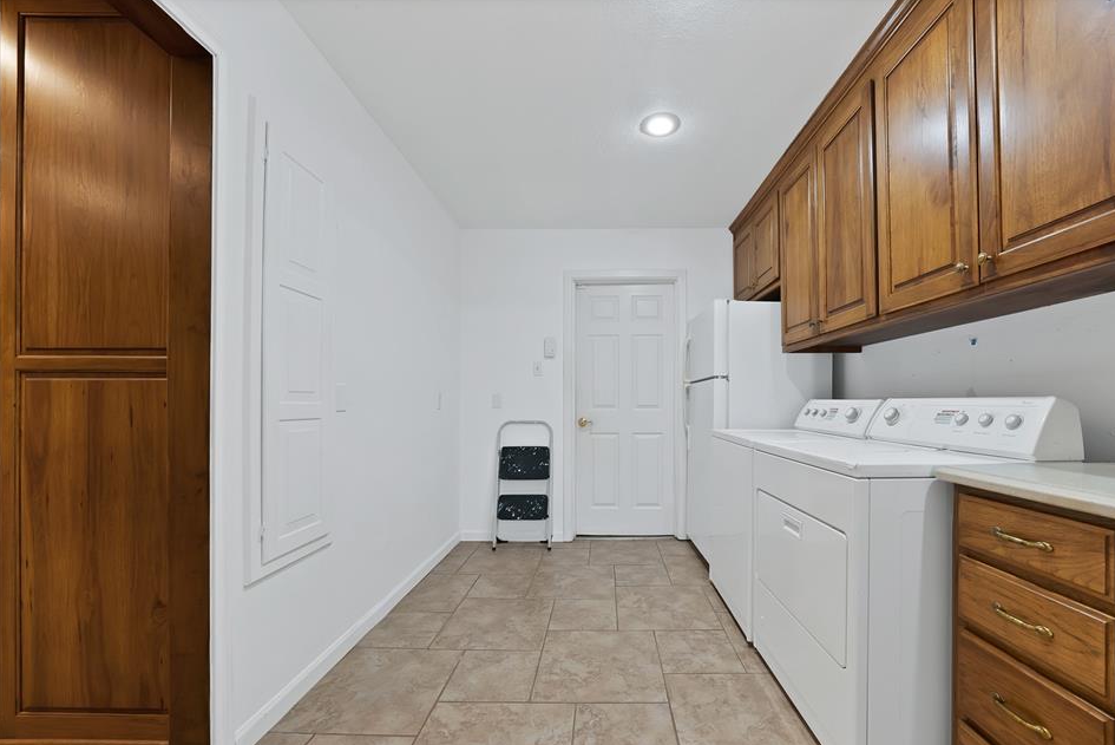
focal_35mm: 13
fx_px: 403
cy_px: 397
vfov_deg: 85.4
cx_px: 601
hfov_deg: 108.1
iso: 640
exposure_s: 1/2.5
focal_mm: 12
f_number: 9
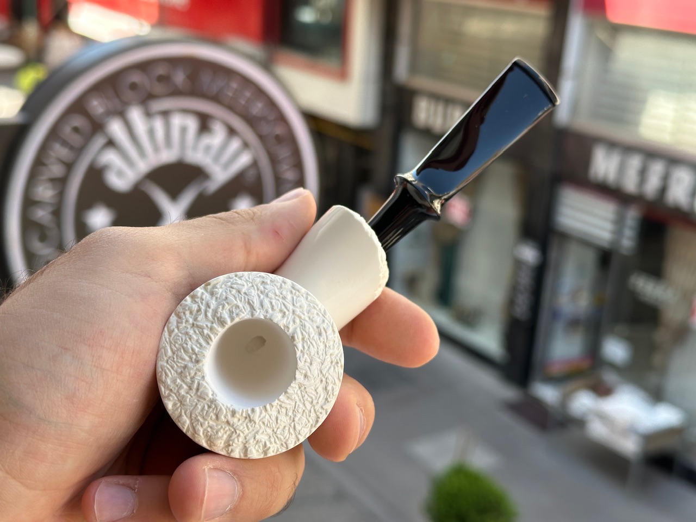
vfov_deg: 30.3
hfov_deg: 39.7
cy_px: 261
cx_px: 348
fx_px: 965
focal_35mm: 48
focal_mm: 6.86
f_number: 1.78
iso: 64
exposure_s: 1/448
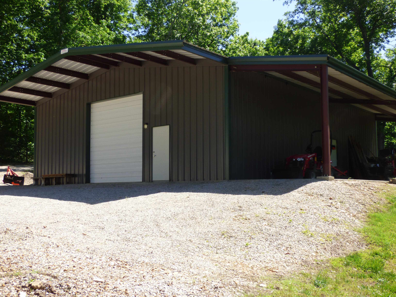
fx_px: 469
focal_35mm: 41
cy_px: 148
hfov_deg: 45.8
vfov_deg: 35.1
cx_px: 198
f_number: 3.6
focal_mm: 7.07
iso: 100
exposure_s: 1/400
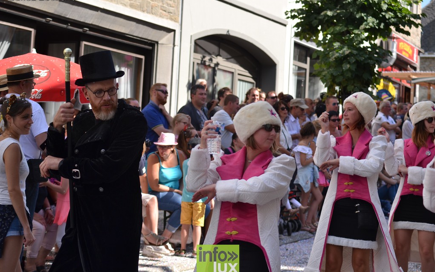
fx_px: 1019
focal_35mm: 86
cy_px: 133
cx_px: 218
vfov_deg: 15.2
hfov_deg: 24.1
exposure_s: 1/500
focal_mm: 56
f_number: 3.5
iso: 100
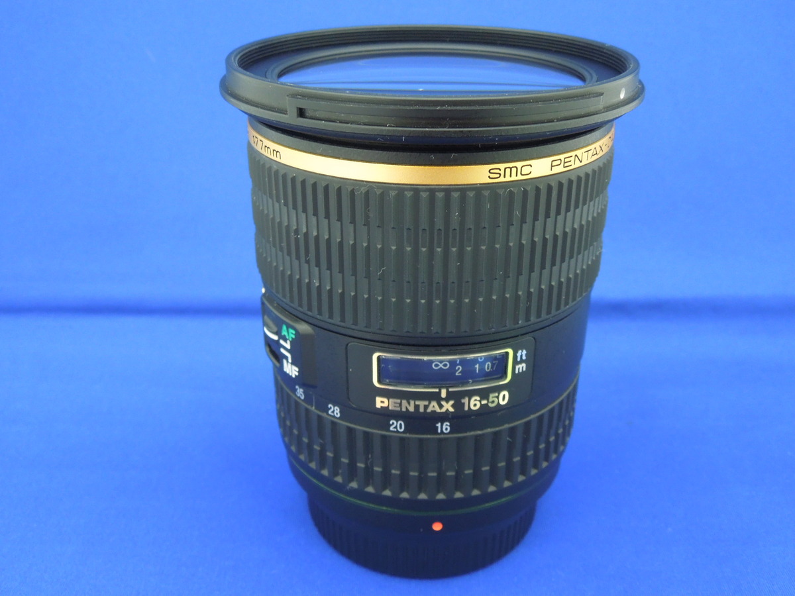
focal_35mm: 35
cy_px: 298
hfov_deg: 52.6
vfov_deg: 40.7
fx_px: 804
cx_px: 398
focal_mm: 6.3
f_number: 3.7
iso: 400
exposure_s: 1/15
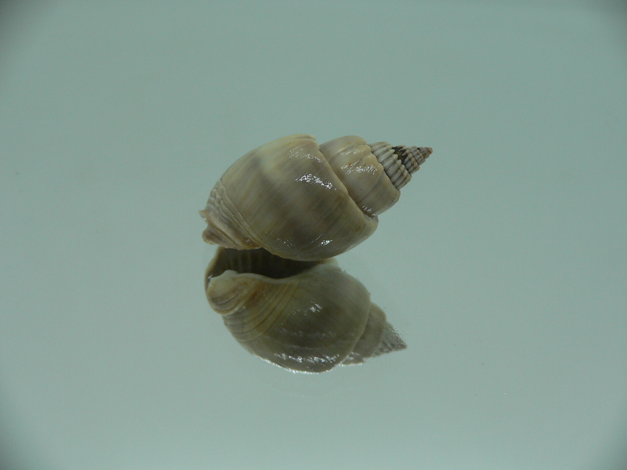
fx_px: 634
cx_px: 314
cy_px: 235
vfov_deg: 40.7
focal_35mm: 35
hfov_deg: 52.6
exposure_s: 1/60
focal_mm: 4.6
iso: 80
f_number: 2.8
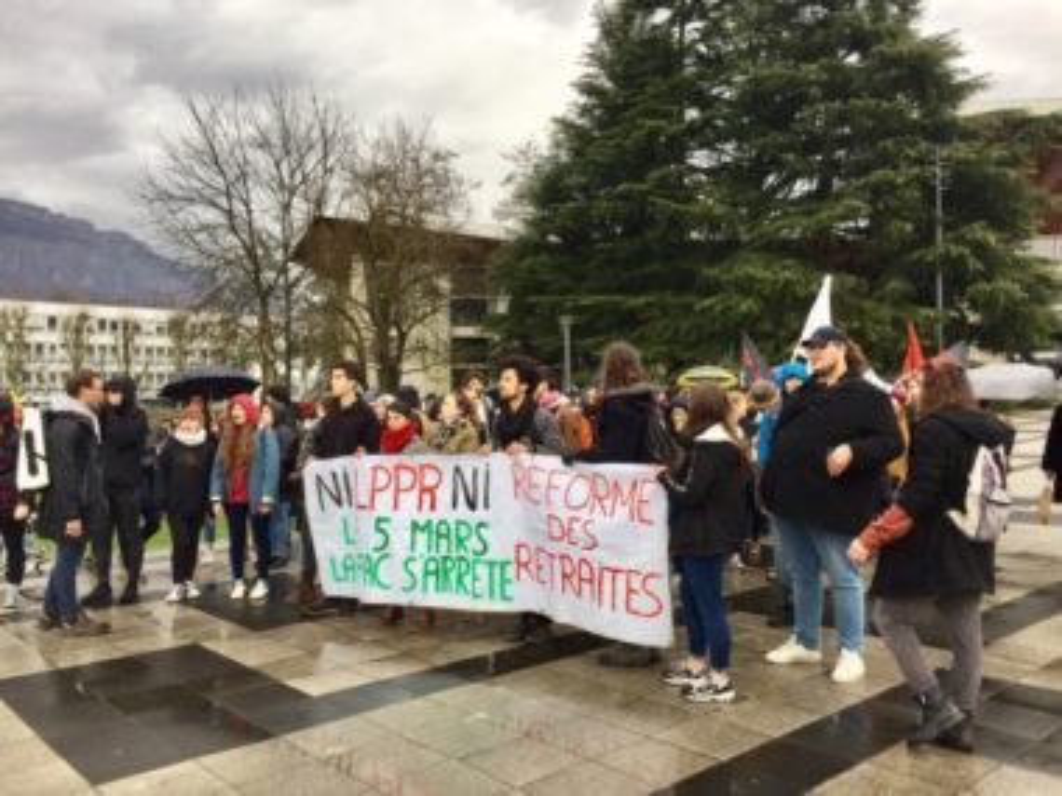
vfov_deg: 48.2
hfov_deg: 61.7
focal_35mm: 29
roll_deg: +1.1
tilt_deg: +1.9
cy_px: 398
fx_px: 890
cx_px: 531
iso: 32
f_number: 2.2
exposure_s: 1/214
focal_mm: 4.15
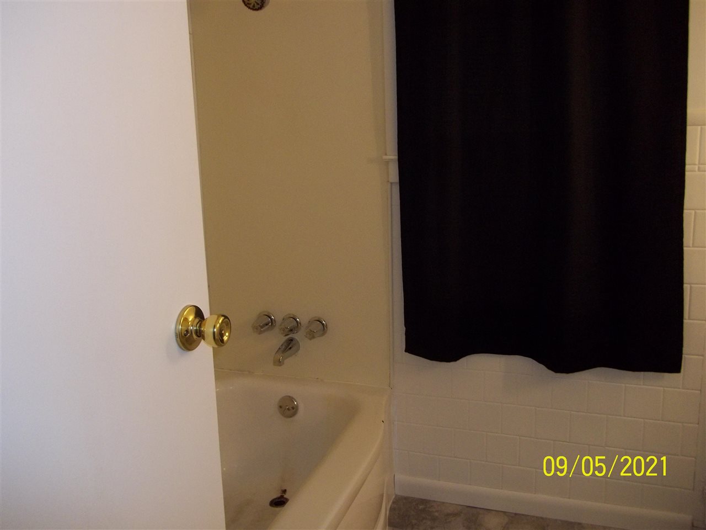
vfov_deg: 44.2
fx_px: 653
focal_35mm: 32
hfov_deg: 56.8
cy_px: 265
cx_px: 353
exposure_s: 1/30
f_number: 2.9
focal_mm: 5.7
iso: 160
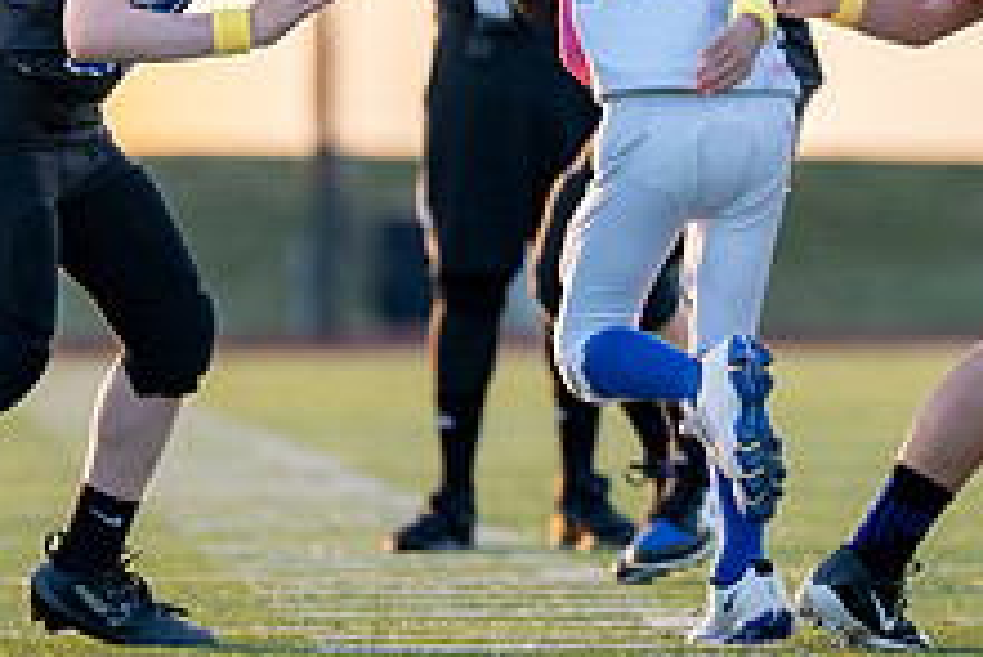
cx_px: 950
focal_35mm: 756
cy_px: -60
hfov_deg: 2.7
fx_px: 20656
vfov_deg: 1.8
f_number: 2.8
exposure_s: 1/1250
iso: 640
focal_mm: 200
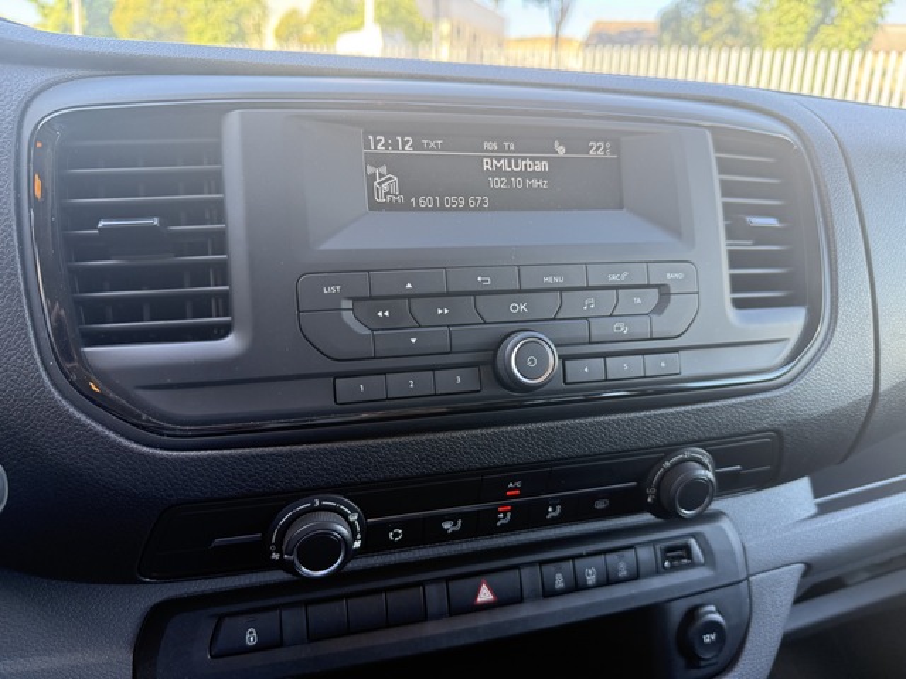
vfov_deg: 56.8
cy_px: 340
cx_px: 453
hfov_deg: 71.6
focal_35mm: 24
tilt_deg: -19.8
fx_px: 628
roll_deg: -1.6
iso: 200
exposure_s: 1/106
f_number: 1.78
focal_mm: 6.76
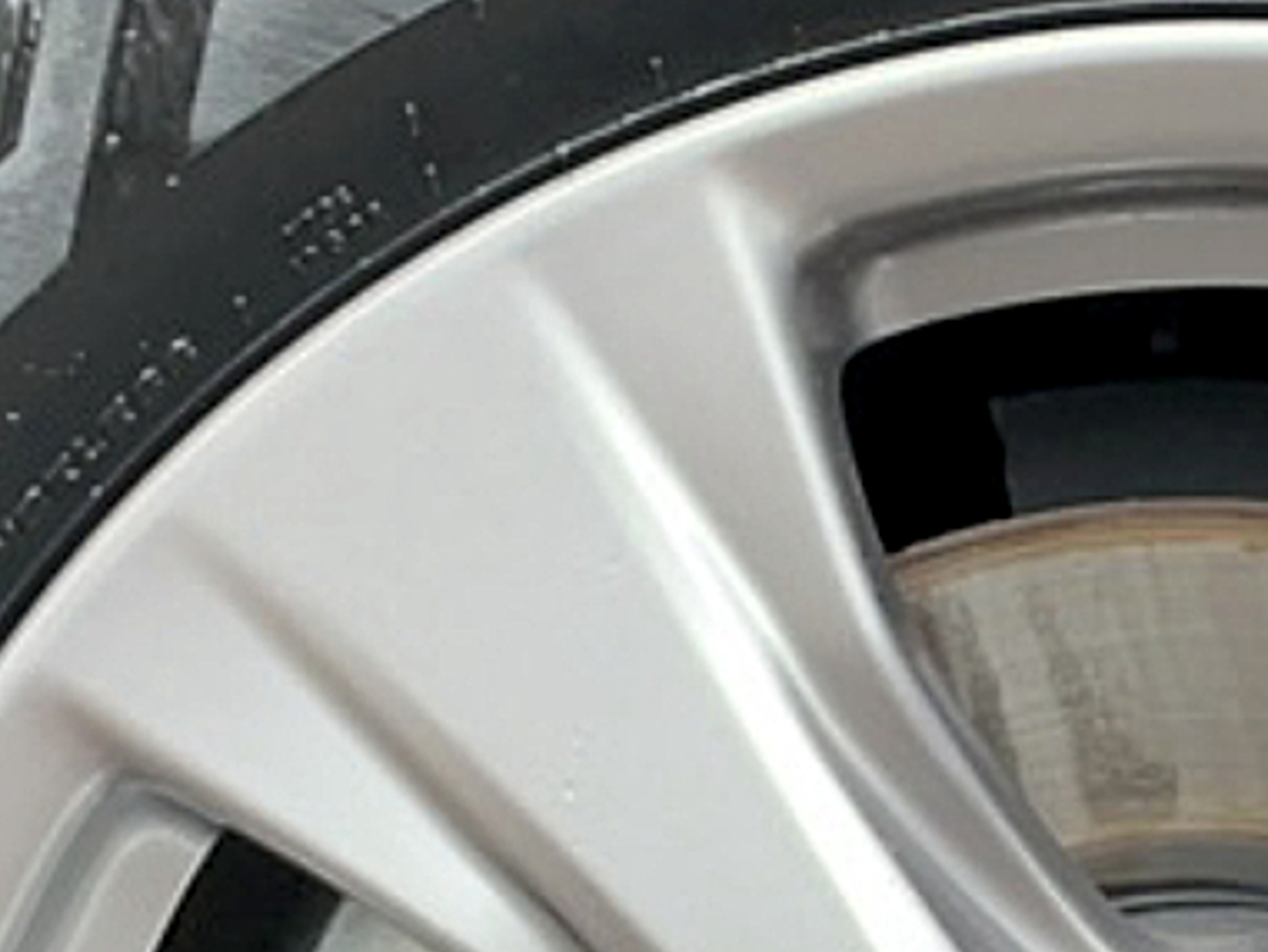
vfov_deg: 11.5
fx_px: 4617
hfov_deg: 15.5
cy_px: 1205
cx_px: 1148
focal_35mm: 126
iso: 32
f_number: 1.8
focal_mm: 3
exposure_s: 1/120
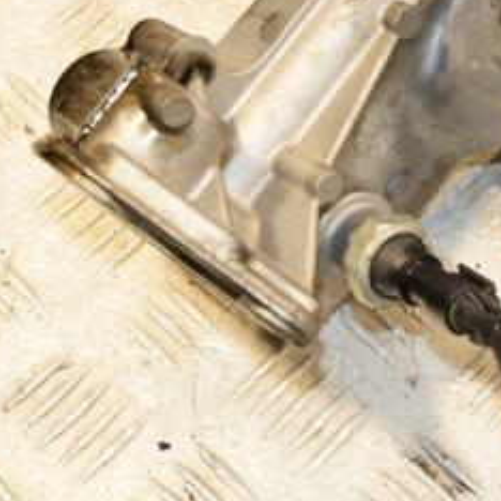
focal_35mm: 124
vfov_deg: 14.0
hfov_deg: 13.8
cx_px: 550
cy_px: 107
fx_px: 2030
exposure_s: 1/200
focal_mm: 38
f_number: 7.1
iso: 800
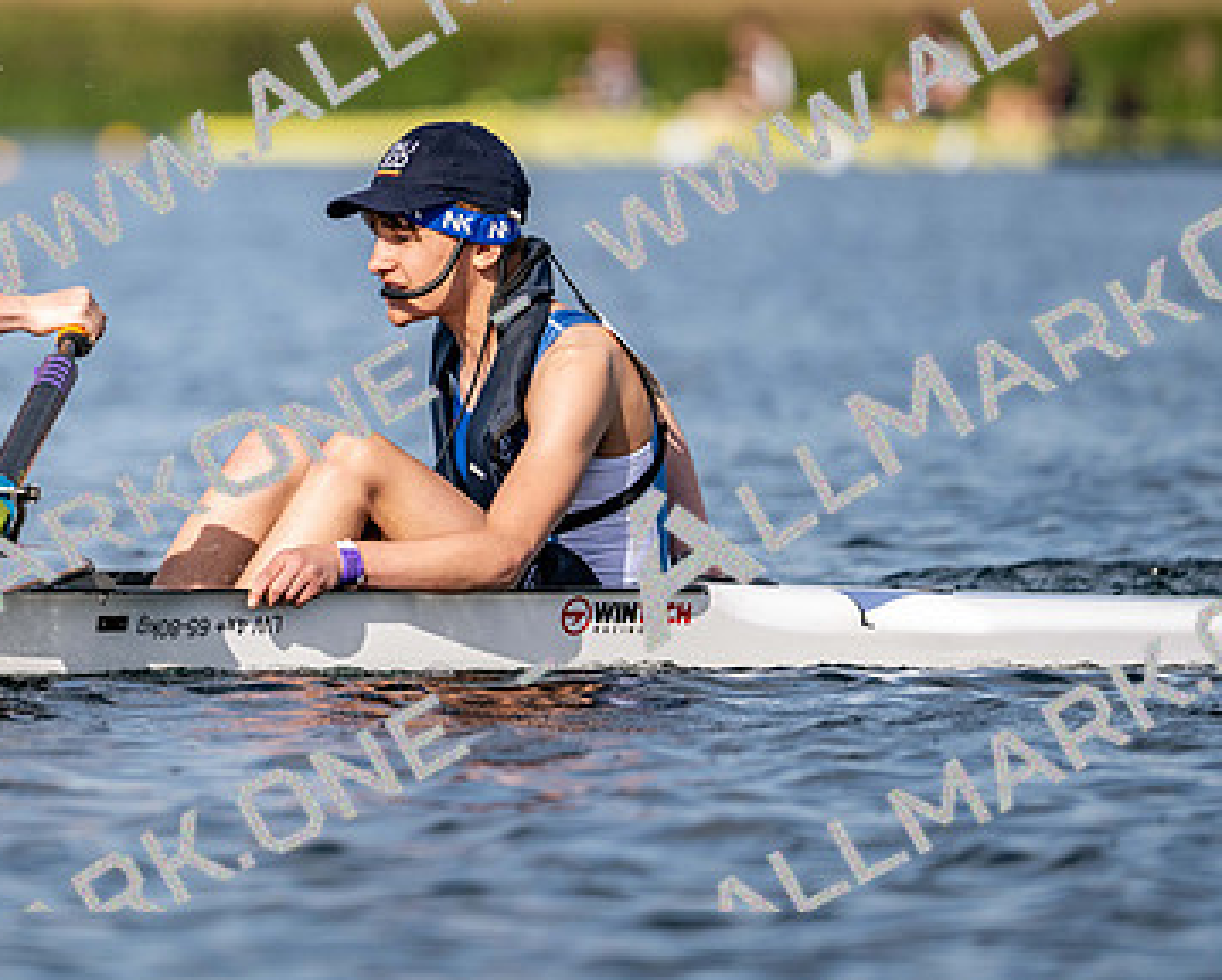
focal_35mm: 606
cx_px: 337
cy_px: 328
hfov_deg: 3.2
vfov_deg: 2.6
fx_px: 21941
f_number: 4.5
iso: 250
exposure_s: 1/2500
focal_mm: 400
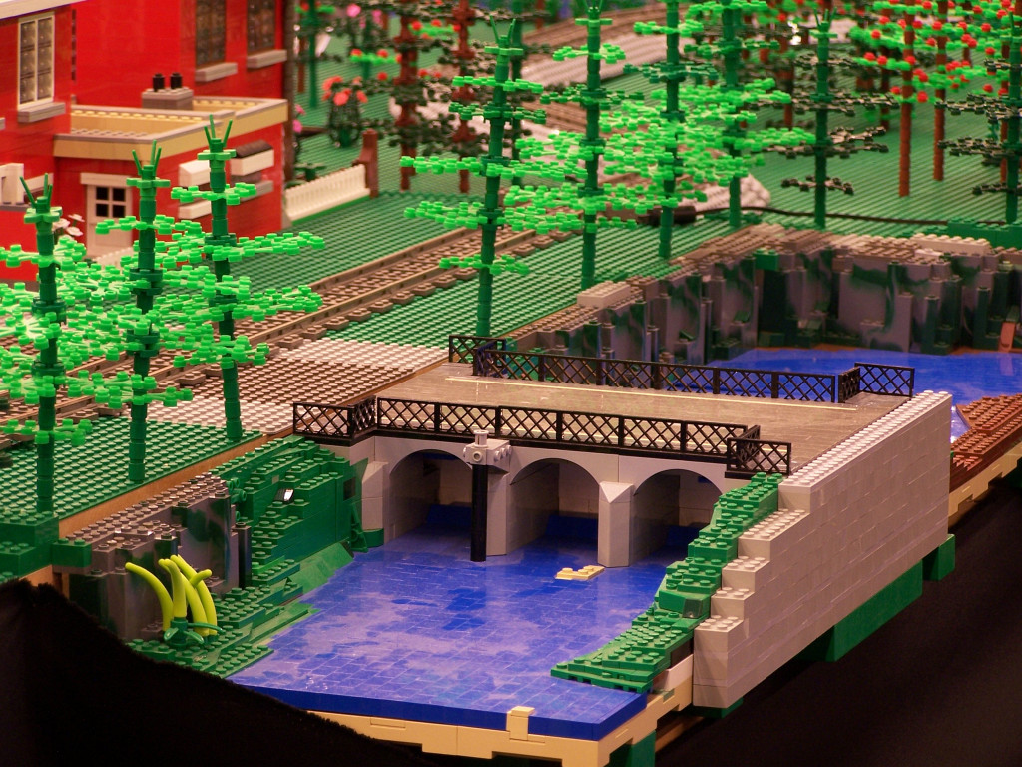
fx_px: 4694
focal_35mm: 159
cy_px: 384
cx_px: 511
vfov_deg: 9.3
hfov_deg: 12.4
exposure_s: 1/2
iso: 80
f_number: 3.2
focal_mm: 26.4
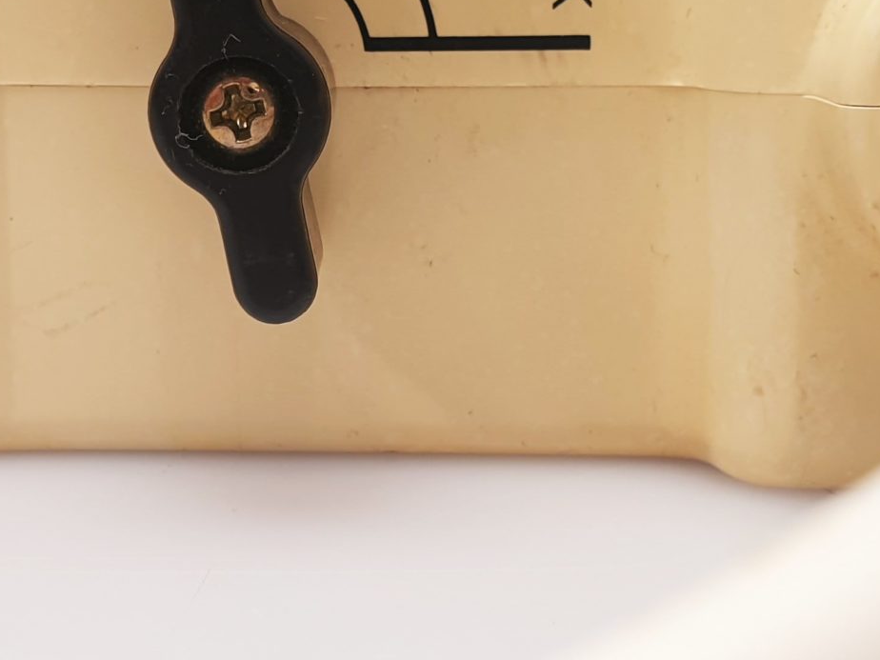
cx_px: 312
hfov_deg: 26.9
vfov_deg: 20.4
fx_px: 1830
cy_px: 370
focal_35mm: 72
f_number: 2.4
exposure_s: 1/50
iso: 50
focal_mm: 4.3
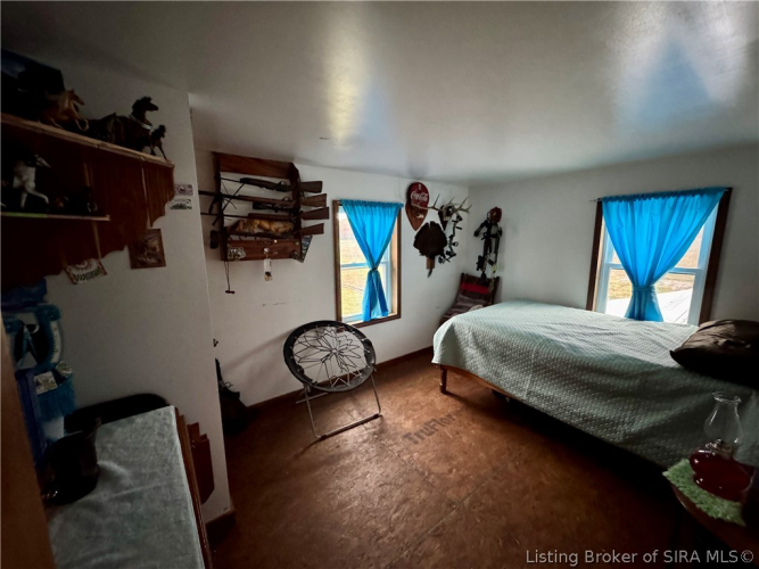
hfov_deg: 102.1
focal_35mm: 14
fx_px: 307
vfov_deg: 85.7
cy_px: 284
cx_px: 380
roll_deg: +0.4
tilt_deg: -11.0
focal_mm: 2.22
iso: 1250
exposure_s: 1/45
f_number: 2.2
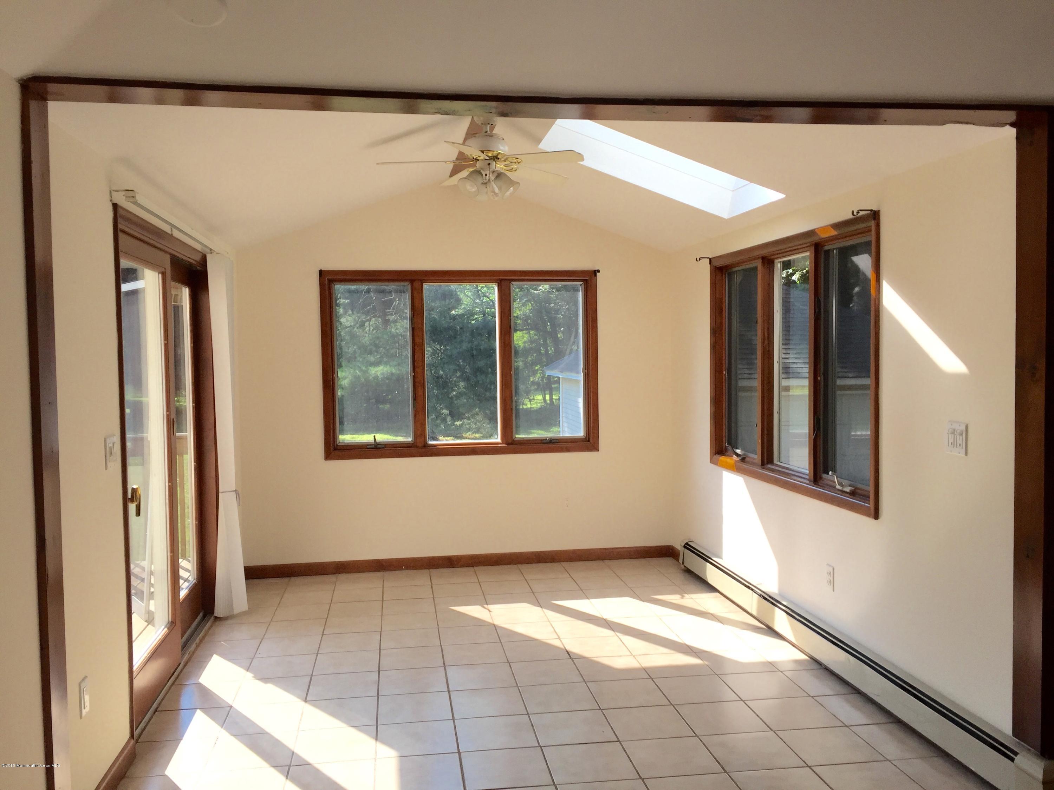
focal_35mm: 29
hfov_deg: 61.7
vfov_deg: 48.2
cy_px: 395
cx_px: 527
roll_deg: -0.6
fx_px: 883
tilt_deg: -2.7
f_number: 2.2
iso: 32
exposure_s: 1/425
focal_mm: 4.15
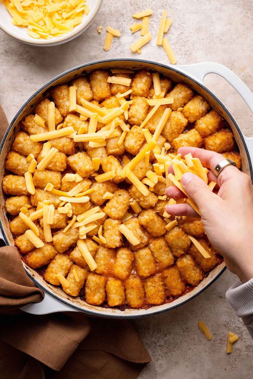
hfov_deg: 28.6
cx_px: 126
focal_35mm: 47
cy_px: 190
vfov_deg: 41.9
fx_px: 495
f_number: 13
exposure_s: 1/200
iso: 640
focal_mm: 47
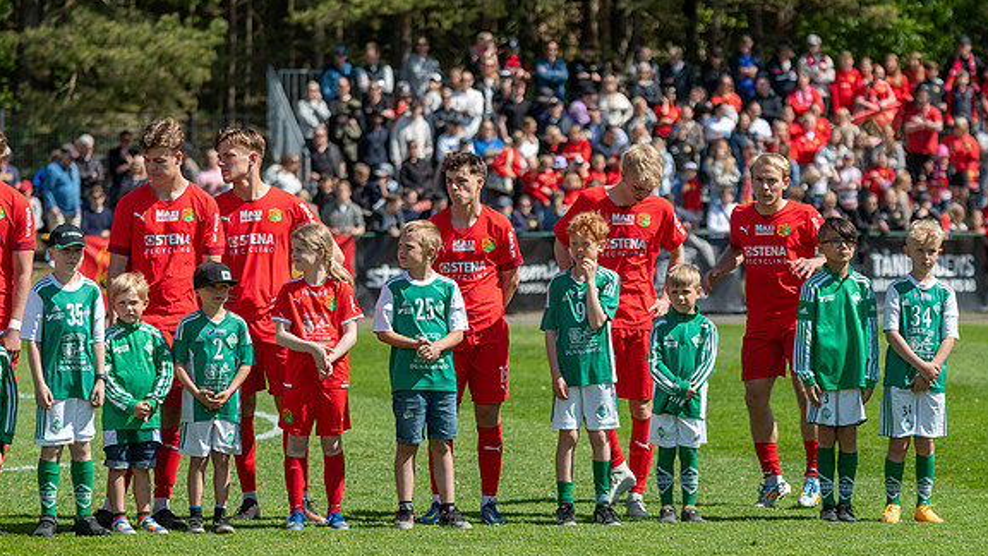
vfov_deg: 5.4
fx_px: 5868
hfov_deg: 9.6
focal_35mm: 224
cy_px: 299
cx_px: 496
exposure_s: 1/1600
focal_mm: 140
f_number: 4
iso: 180
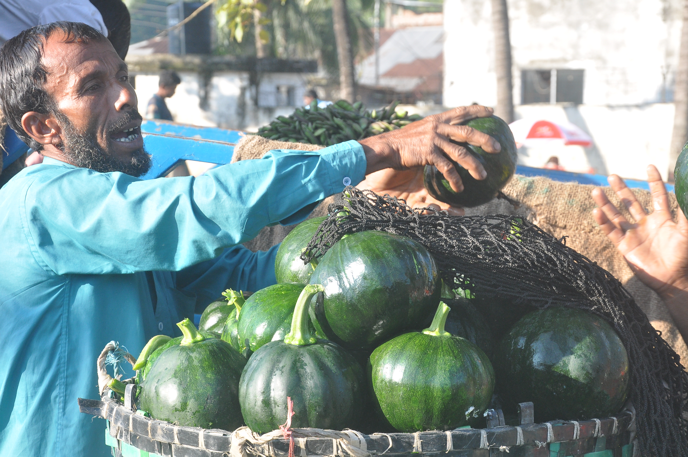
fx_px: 1661
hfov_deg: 23.4
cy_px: 228
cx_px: 344
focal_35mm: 87
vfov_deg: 15.7
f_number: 10
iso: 640
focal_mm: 58
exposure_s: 1/250
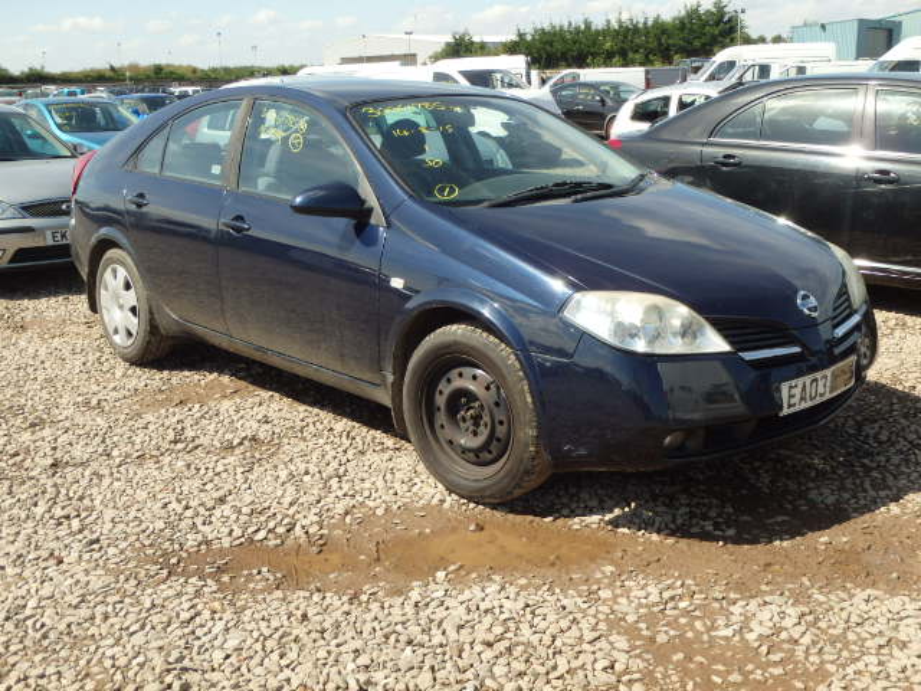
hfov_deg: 49.0
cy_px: 346
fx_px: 1011
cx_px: 460
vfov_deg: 37.7
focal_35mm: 38
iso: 125
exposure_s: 1/500
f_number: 4.6
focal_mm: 6.8
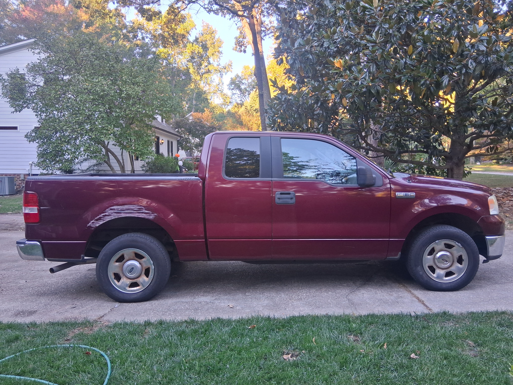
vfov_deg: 53.1
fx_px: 385
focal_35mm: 26
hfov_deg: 67.3
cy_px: 192
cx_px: 256
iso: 160
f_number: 1.8
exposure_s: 1/100
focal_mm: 3.98
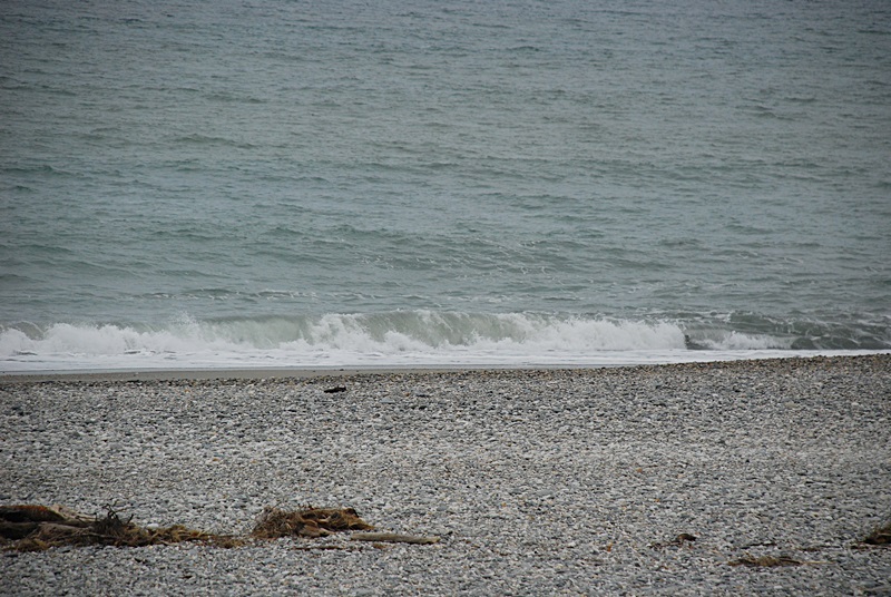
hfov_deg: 10.1
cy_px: 298
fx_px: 5019
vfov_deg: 6.8
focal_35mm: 202
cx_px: 446
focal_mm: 135
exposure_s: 1/3200
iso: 400
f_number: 5.6
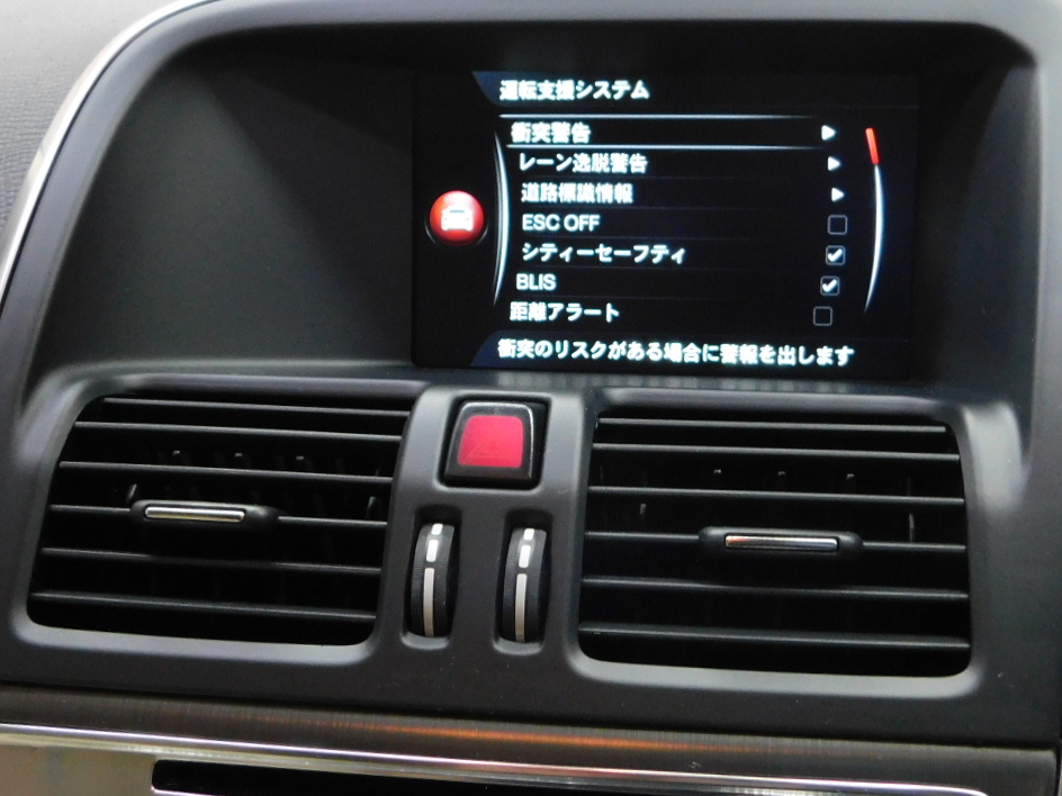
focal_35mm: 39
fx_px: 1196
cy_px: 336
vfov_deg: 36.7
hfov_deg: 47.8
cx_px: 592
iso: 400
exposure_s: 1/20
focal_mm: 4
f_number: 3
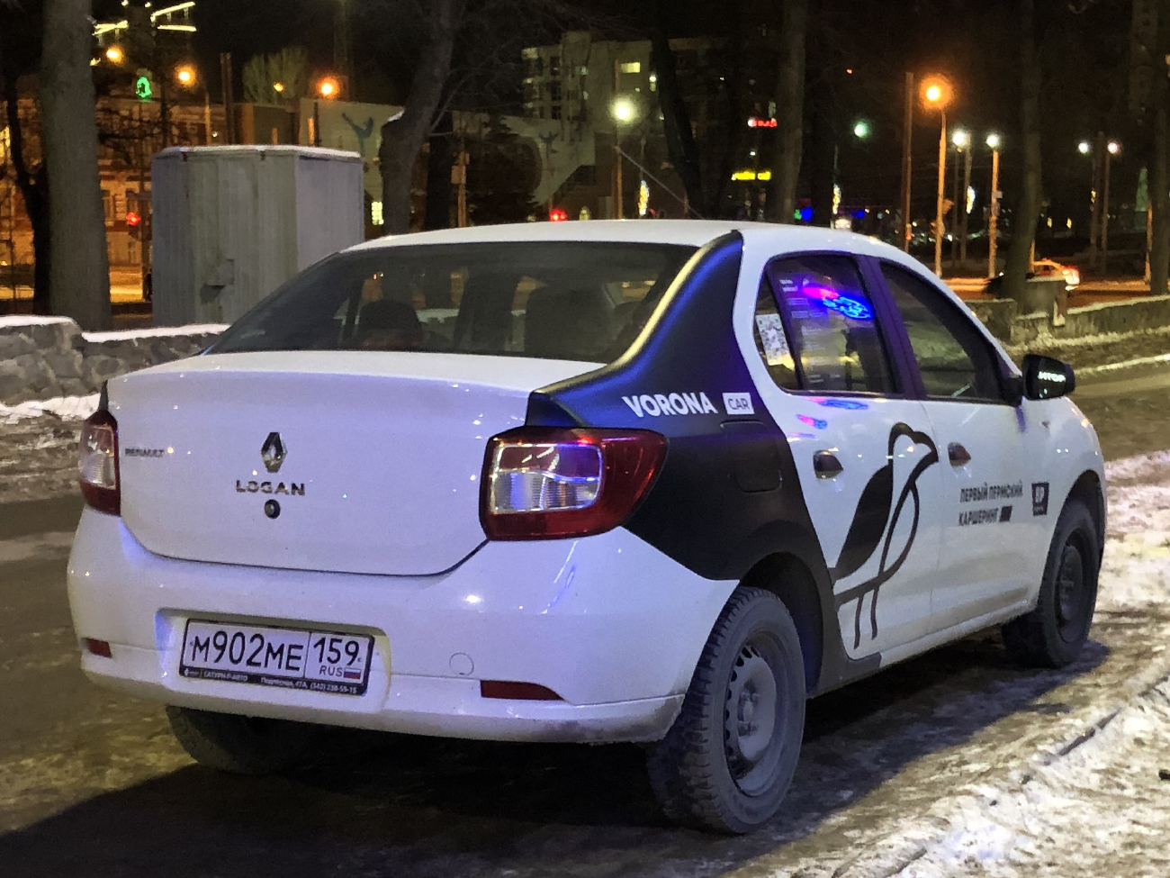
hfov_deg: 63.4
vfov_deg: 49.7
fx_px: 946
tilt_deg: -10.2
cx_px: 585
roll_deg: +0.0
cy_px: 439
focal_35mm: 28
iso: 640
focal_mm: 3.99
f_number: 1.8
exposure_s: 1/30
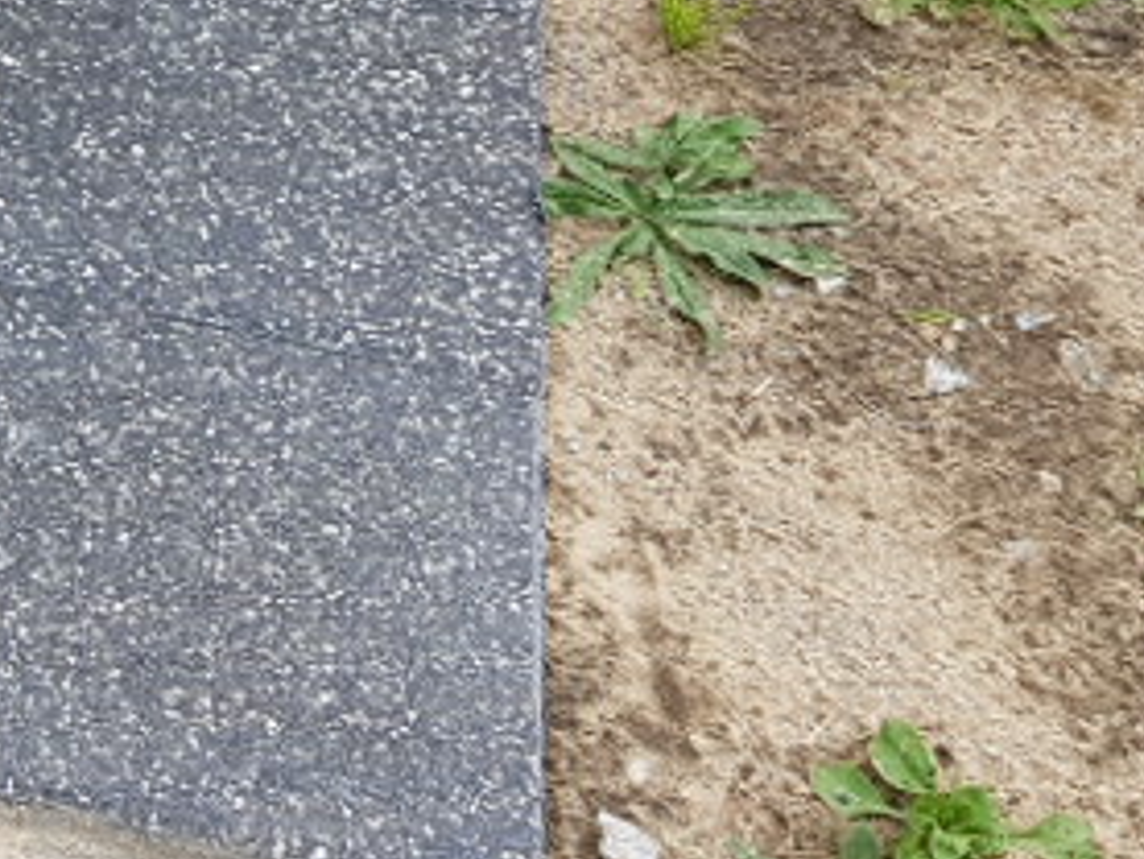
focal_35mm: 90
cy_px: -562
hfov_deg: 19.6
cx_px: -450
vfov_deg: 14.8
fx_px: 2976
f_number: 1.7
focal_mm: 4.2
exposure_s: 1/515
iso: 50
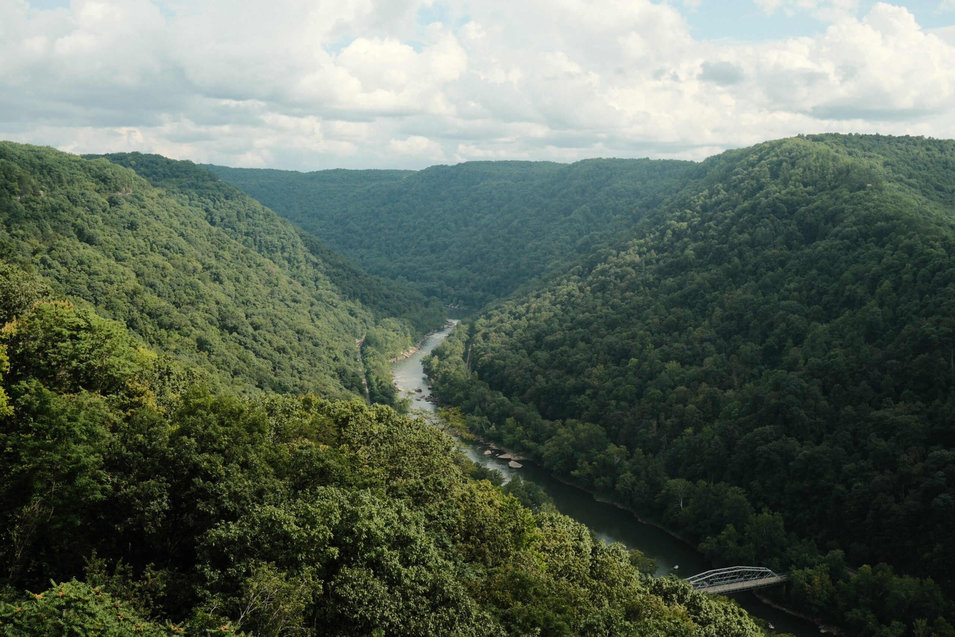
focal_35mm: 36
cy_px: 318
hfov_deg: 53.1
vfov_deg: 36.9
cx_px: 478
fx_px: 955
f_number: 5.6
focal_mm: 24.2
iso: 320
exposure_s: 1/600
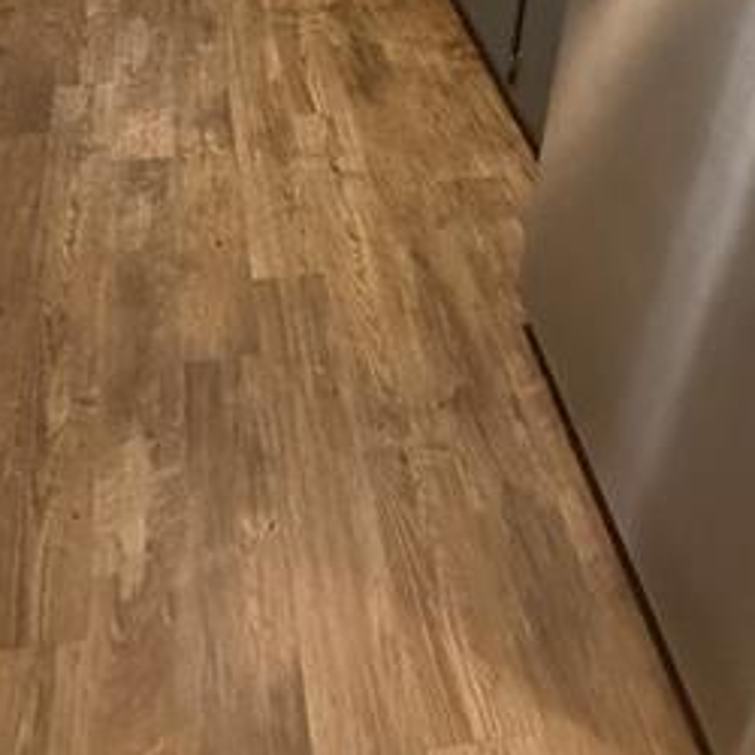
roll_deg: -1.3
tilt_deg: -19.2
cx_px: 257
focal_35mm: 38
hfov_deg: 43.3
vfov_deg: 32.6
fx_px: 938
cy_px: -230
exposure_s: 1/60
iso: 800
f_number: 2.2
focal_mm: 2.22
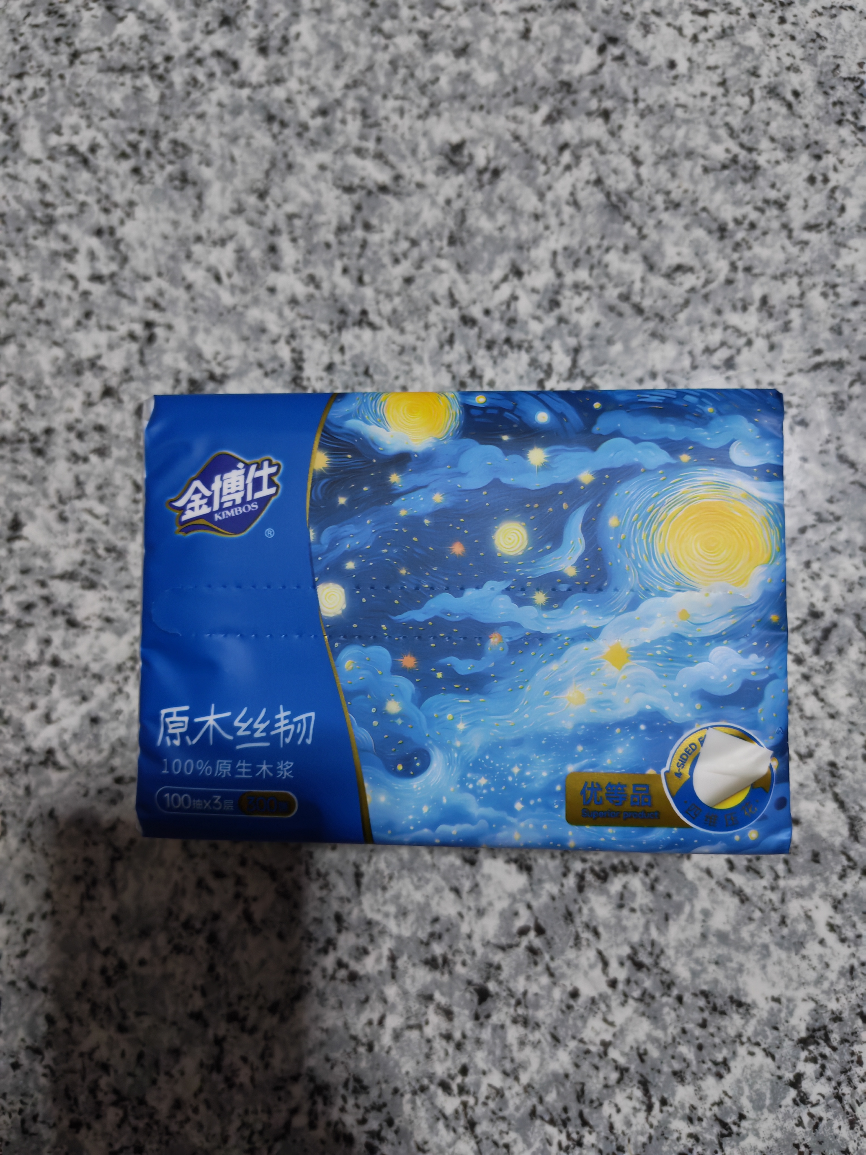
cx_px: 433
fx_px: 901
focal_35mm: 27
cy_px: 578
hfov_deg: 51.4
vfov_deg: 65.3
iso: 3200
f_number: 1.9
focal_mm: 6.12
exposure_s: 1/25
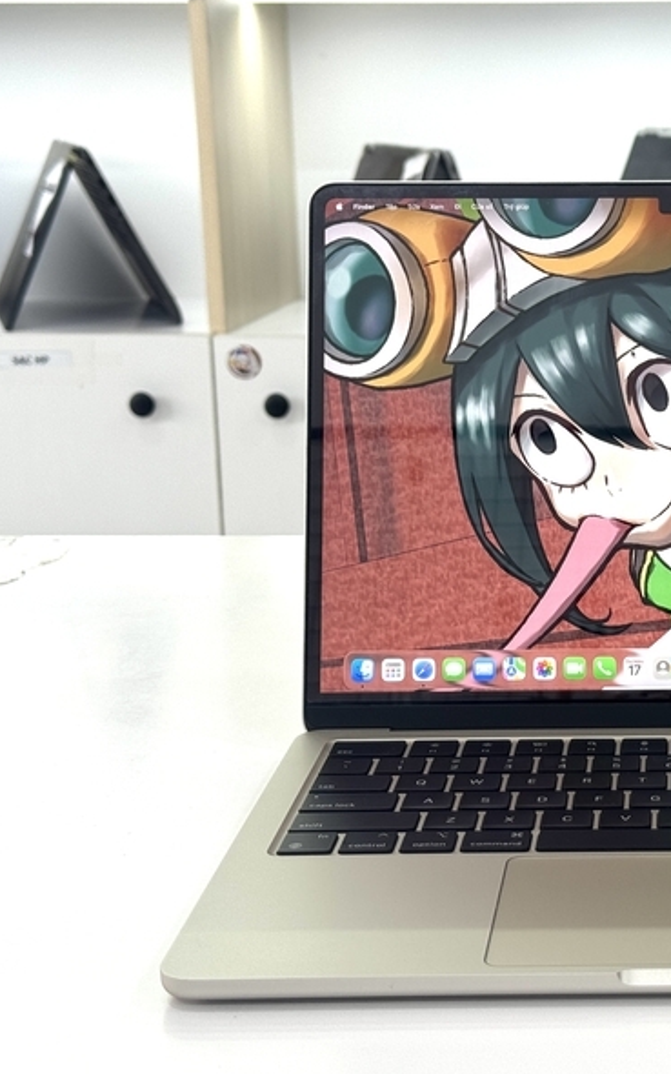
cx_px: 696
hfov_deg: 18.3
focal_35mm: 69
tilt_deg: -13.1
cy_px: 530
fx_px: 2018
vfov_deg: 29.8
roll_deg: +1.1
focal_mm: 6.76
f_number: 1.78
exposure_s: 1/147
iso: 64
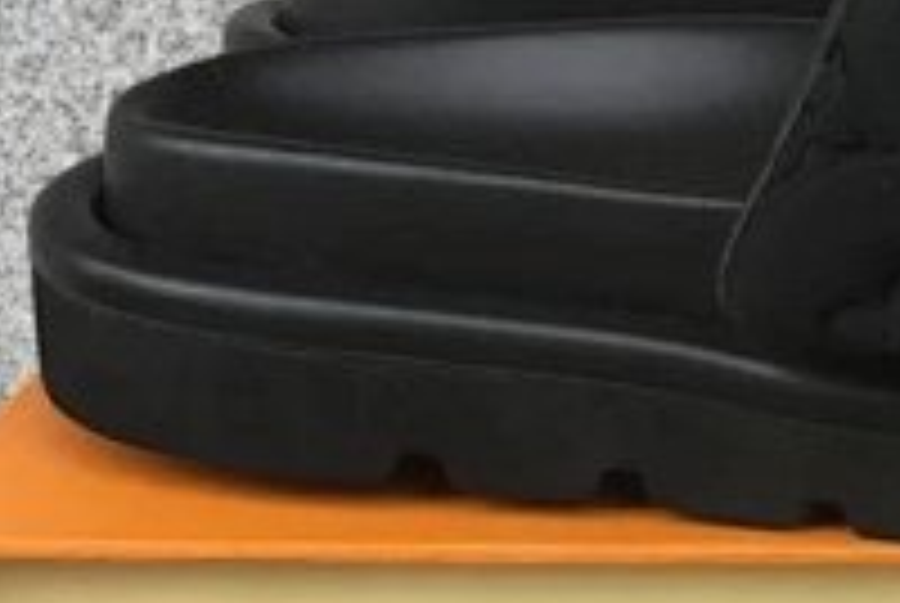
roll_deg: +0.1
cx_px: 990
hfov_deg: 19.0
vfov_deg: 13.3
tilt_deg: -21.6
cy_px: 490
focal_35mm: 103
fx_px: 2579
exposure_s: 1/116
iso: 25
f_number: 2.4
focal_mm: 3.3
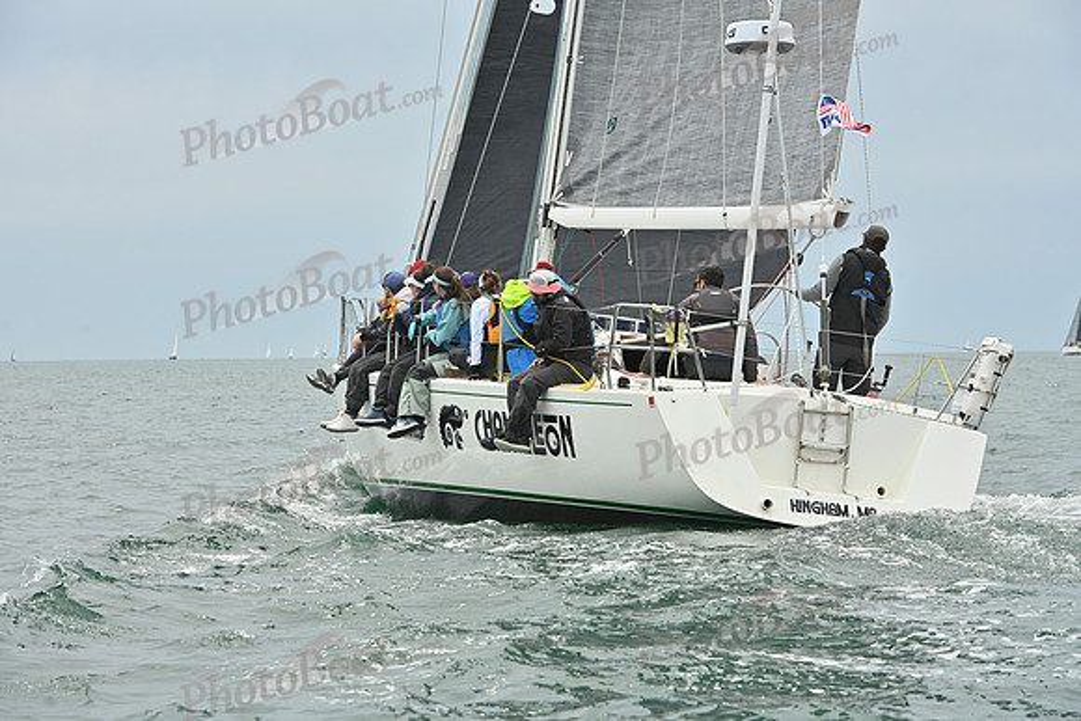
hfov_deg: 16.4
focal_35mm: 125
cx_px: 540
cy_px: 360
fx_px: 3754
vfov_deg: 11.0
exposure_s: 1/1000
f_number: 9
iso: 320
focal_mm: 125
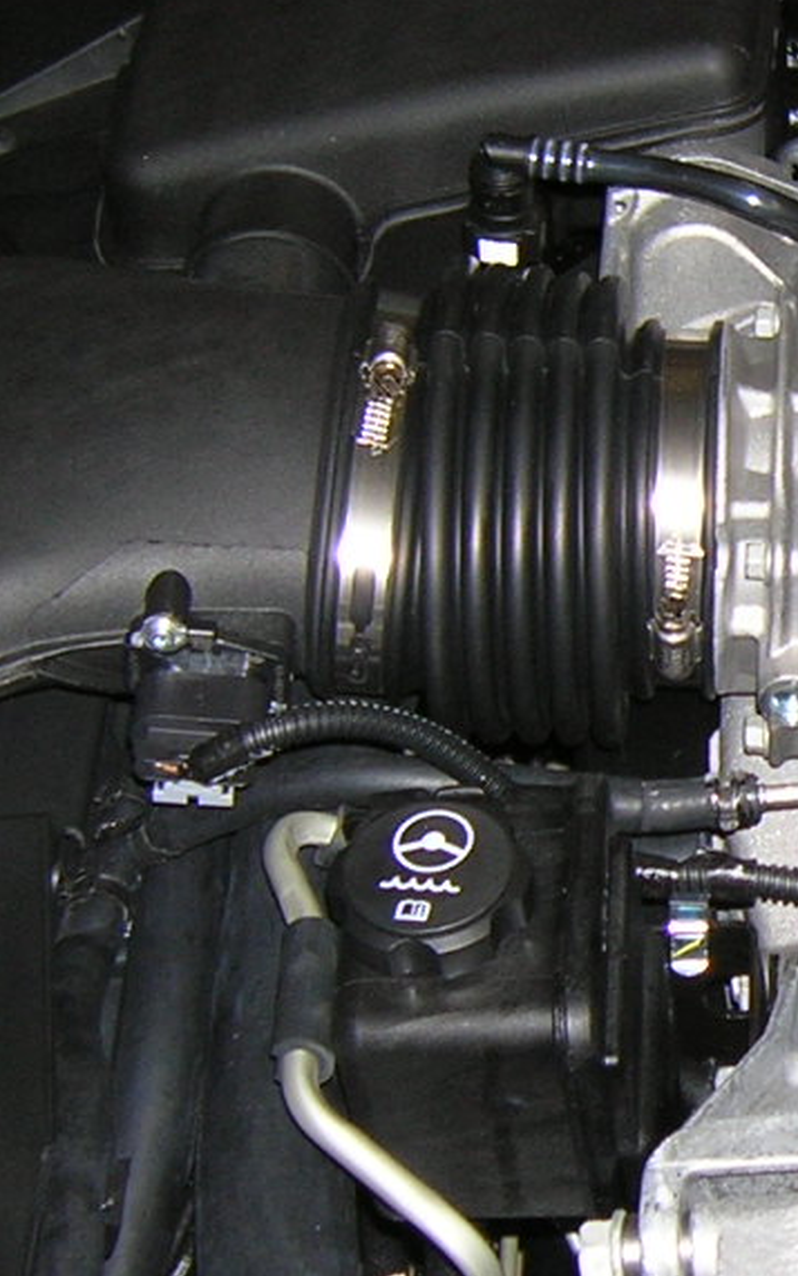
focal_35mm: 101
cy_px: 686
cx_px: 1285
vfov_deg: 20.6
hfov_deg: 12.2
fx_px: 3514
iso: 52
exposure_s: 1/60.1
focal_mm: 5.7
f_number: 2.9
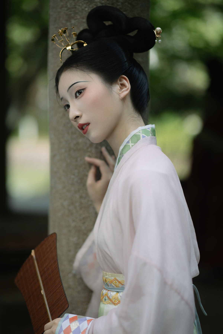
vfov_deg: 23.9
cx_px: 112
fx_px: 790
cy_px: 167
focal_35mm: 85
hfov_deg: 16.1
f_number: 1.8
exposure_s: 1/160
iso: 400
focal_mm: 85
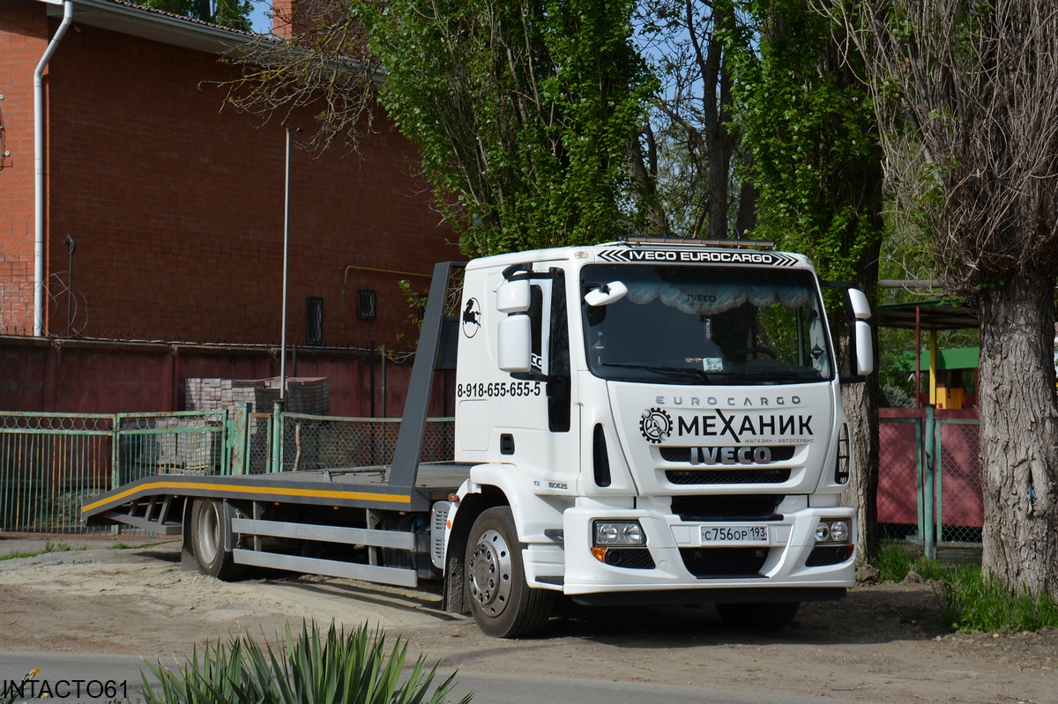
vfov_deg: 17.5
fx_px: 2291
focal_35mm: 78
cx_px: 529
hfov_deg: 26.0
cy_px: 352
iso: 100
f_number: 9
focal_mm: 52
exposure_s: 1/320
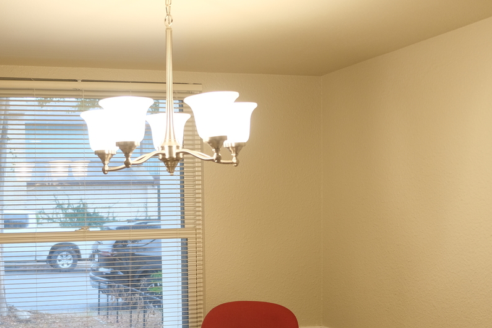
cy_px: 266
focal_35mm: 55
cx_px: 163
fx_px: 752
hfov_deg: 35.9
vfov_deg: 24.2
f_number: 2.8
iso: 320
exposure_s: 1/40
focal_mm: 18
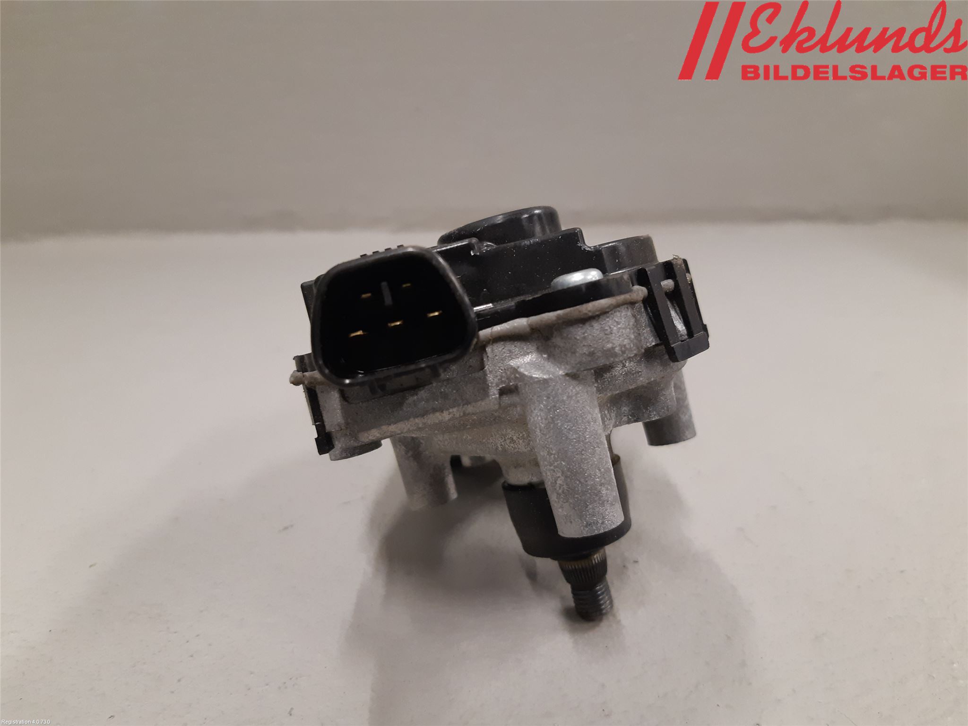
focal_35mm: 26
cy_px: 363
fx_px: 727
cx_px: 484
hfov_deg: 67.3
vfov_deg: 53.1
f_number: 1.7
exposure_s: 1/50
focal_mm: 3.93
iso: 200
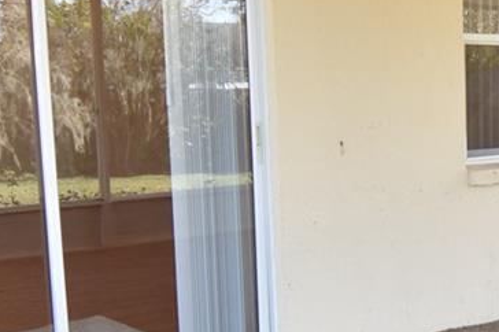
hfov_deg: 28.3
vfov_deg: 20.5
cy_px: 210
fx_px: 914
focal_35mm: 66
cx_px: 522
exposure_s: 1/80
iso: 200
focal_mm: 10
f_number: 4.5
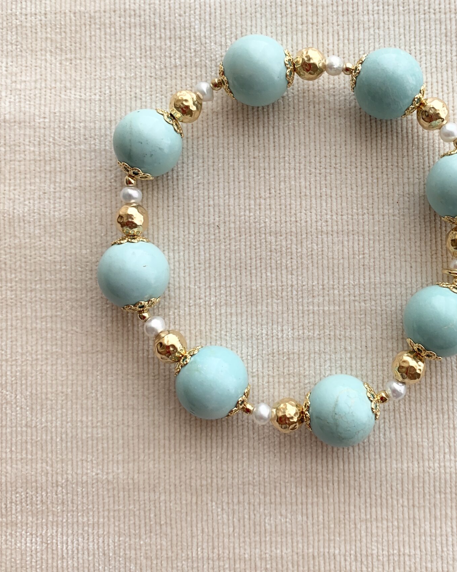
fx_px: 642
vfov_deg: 47.8
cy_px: 240
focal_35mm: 38
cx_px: 306
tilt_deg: -86.3
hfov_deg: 38.7
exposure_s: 1/121
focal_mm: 4.25
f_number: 1.8
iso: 50
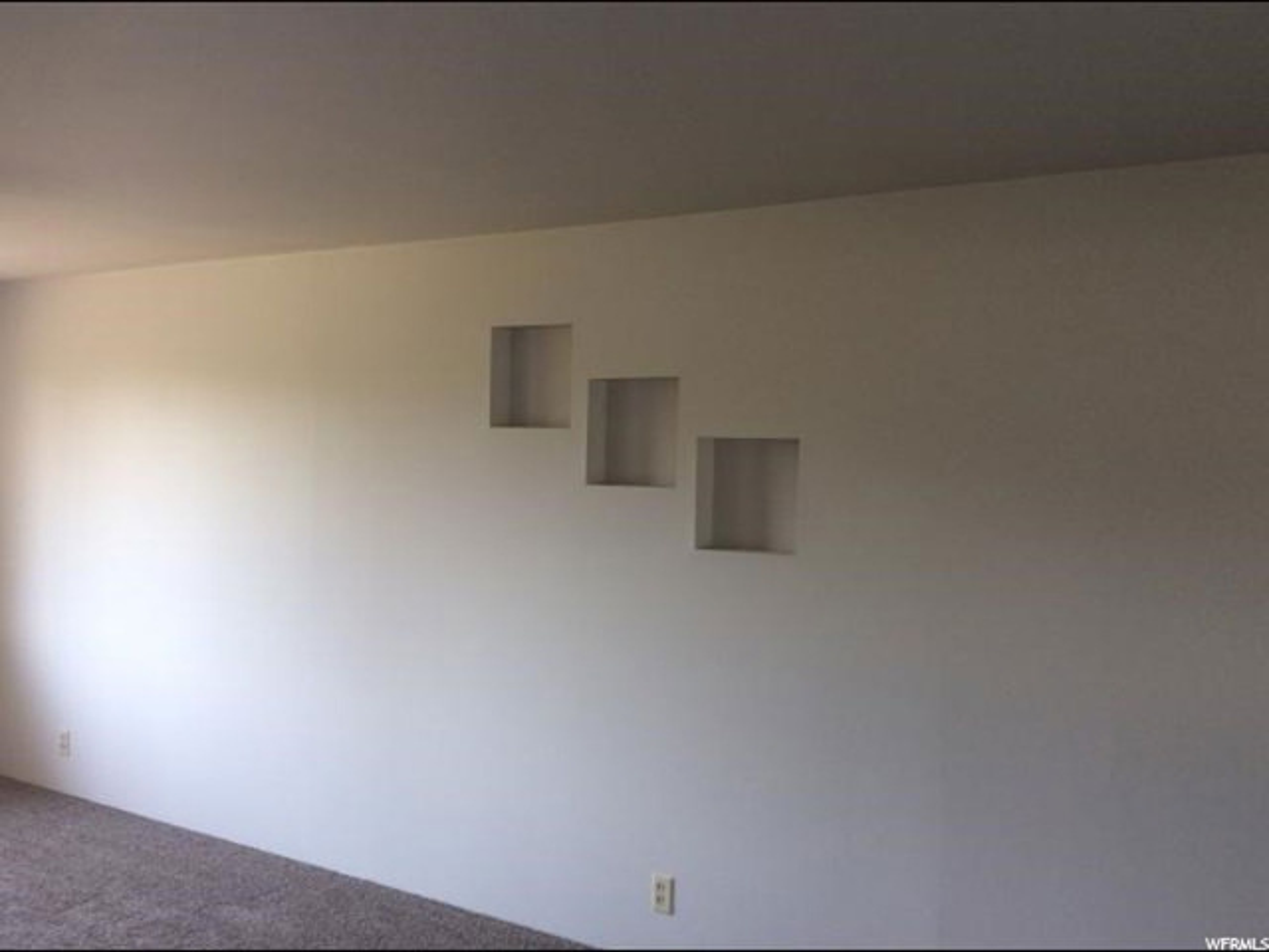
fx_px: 1173
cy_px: 476
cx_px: 634
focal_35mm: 32
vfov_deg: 44.2
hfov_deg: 56.8
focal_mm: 3.3
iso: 32
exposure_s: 1/40
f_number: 2.4
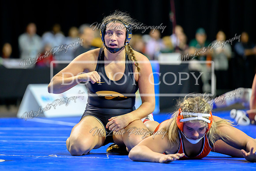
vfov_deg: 5.5
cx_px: 96
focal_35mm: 250
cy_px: 68
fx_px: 1775
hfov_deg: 8.2
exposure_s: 1/800
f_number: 2.8
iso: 3200
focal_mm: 200
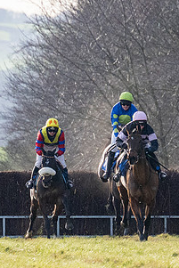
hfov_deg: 1.2
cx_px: 273
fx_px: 8246
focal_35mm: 1107
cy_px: 184
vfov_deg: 1.9
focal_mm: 200
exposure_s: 1/4000
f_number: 5
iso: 800
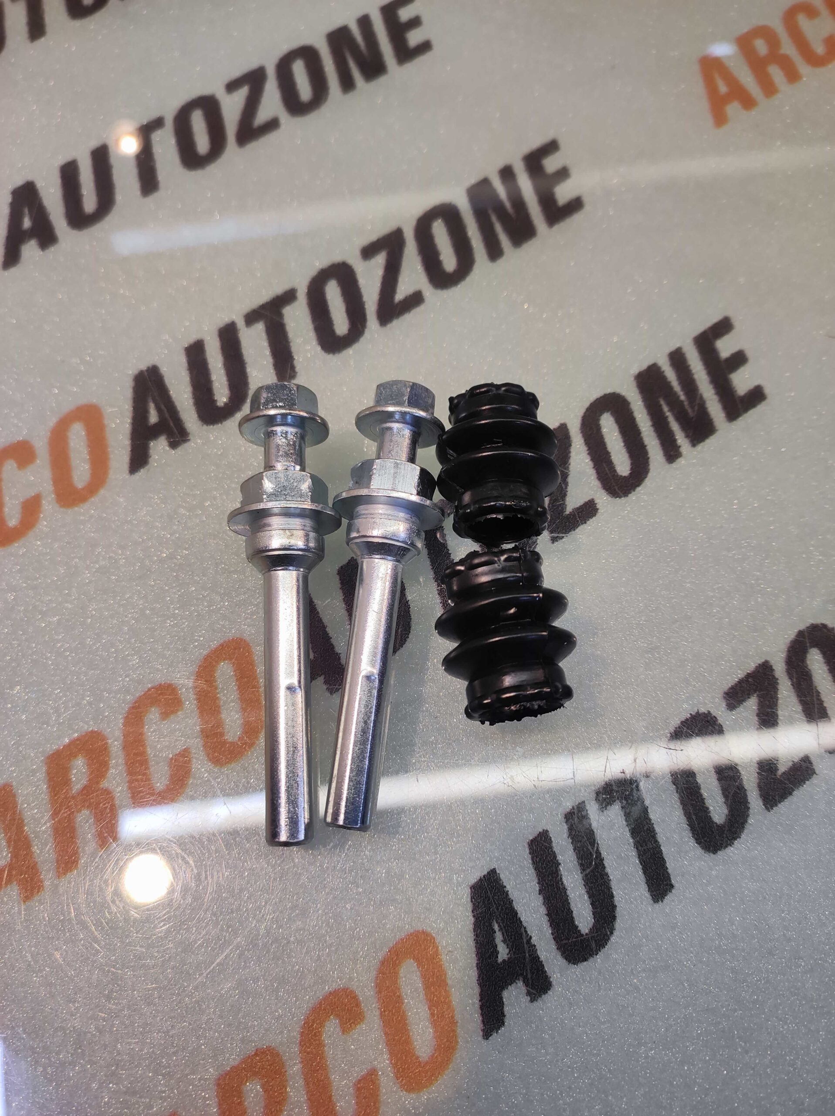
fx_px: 547
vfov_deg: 91.1
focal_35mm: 17
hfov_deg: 74.7
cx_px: 418
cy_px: 558
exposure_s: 1/50
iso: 90
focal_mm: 4.74
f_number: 1.79
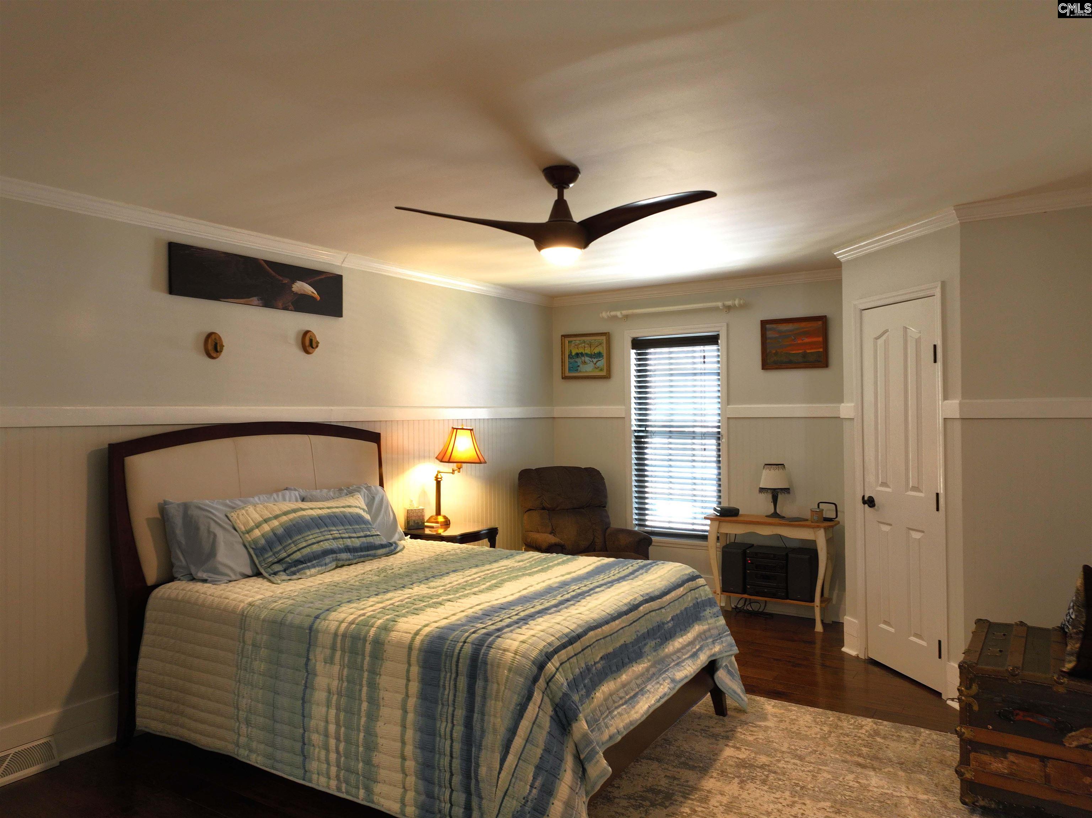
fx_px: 757
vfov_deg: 56.8
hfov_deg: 71.6
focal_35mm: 24
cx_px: 546
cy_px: 409
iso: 160
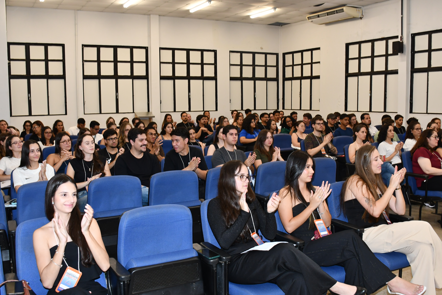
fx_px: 442
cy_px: 148
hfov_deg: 53.1
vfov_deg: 36.9
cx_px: 221
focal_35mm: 36
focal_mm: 18
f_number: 4
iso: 640
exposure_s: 1/60
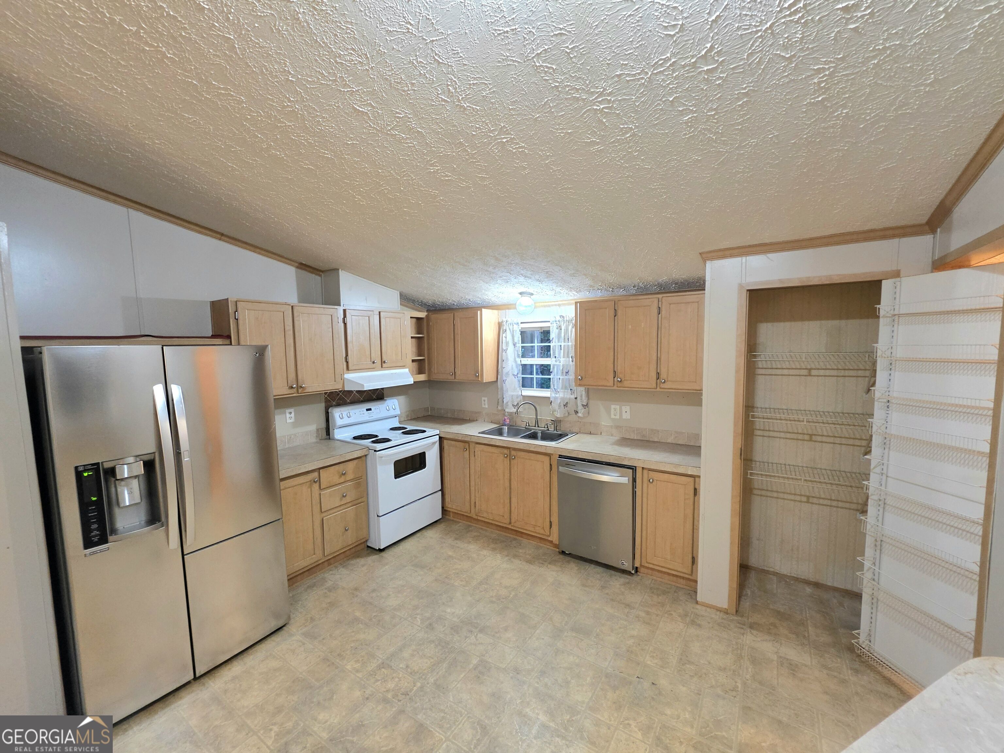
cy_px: 376
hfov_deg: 106.2
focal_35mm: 13
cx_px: 502
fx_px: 377
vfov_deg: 89.9
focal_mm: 2.2
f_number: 1.9
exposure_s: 1/60.2
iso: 500
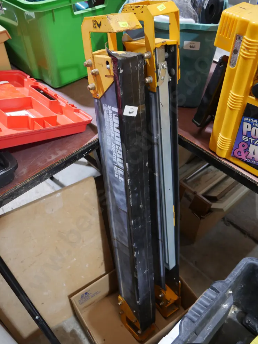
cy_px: 168
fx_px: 288
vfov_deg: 61.6
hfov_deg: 48.2
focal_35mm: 29
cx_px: 125
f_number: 3.5
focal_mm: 14
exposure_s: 1/60
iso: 640
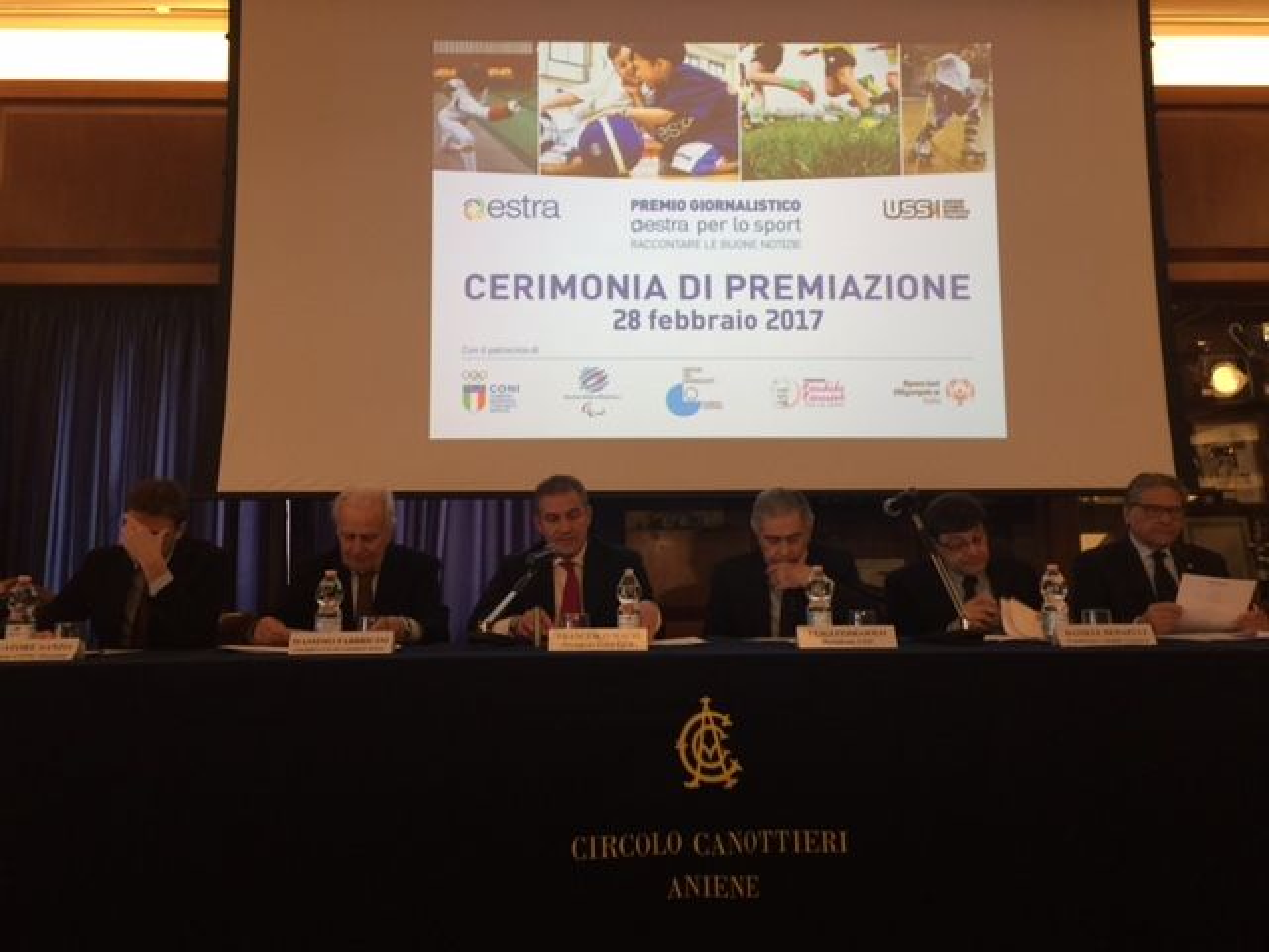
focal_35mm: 29
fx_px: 1063
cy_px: 476
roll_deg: +0.3
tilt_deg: +7.1
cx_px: 634
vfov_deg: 48.2
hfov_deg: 61.7
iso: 50
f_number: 2.2
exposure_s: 1/17
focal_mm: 4.15
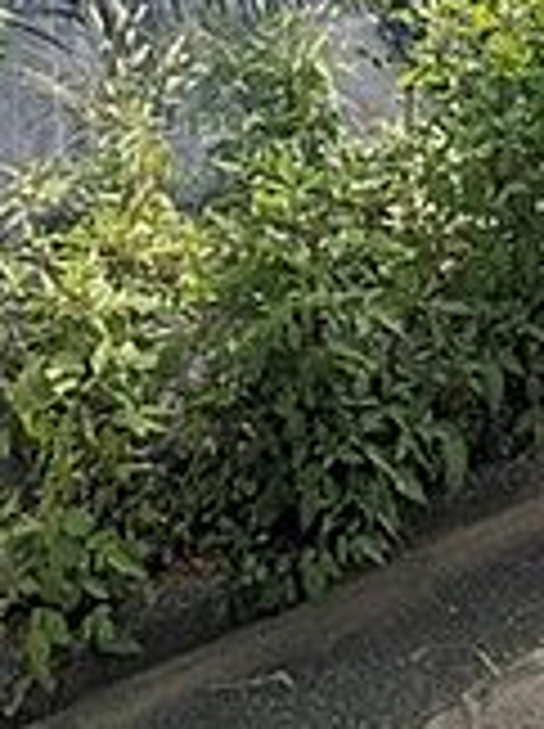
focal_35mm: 52
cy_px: -184
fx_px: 1092
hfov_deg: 27.3
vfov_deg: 30.3
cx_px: 454
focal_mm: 1.83
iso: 49
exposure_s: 1/935
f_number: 2.2
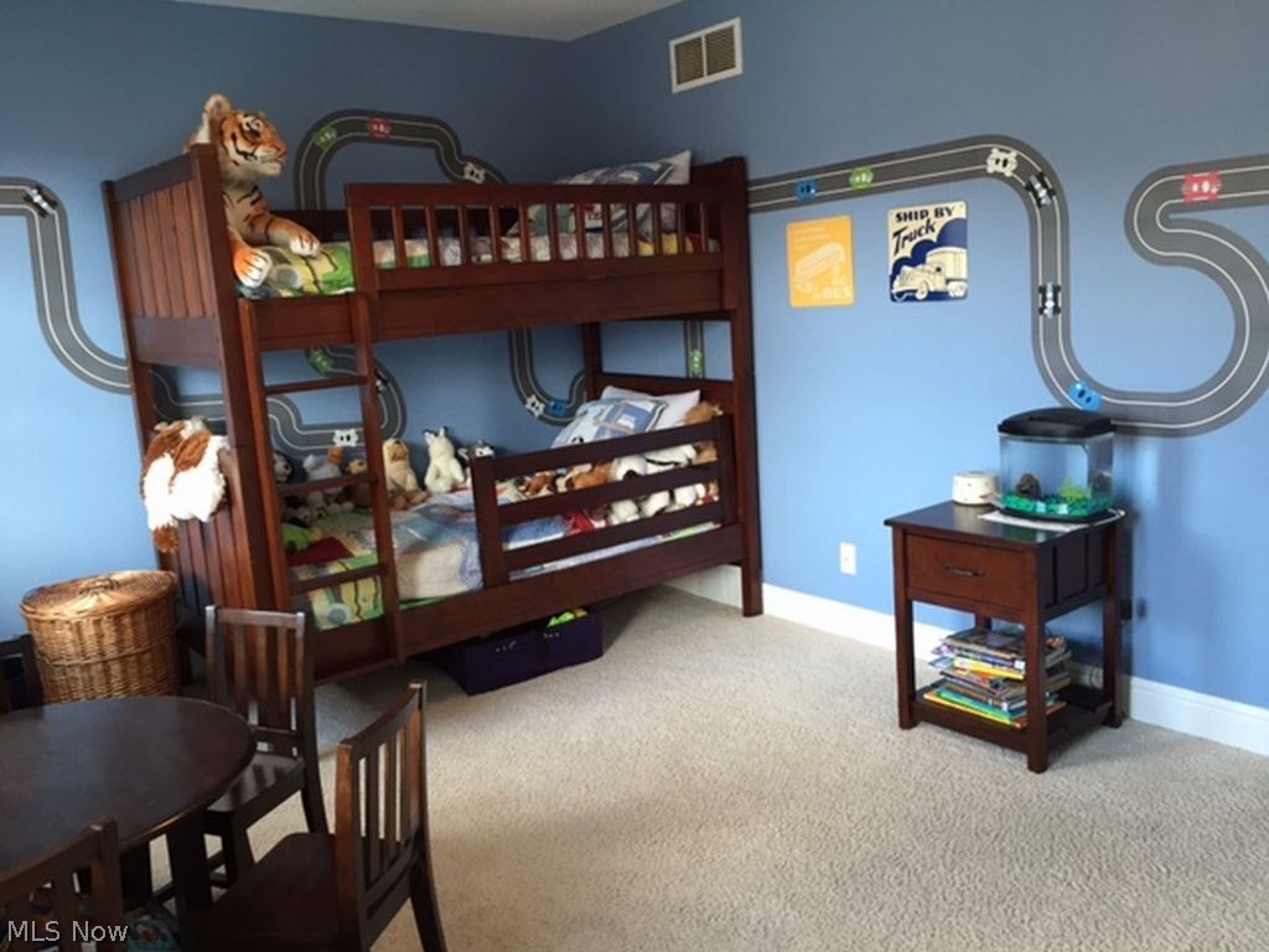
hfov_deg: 61.7
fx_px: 1063
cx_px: 634
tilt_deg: -8.7
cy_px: 476
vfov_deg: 48.2
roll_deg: +2.5
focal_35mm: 29
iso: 80
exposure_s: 1/30
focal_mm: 4.15
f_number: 2.2
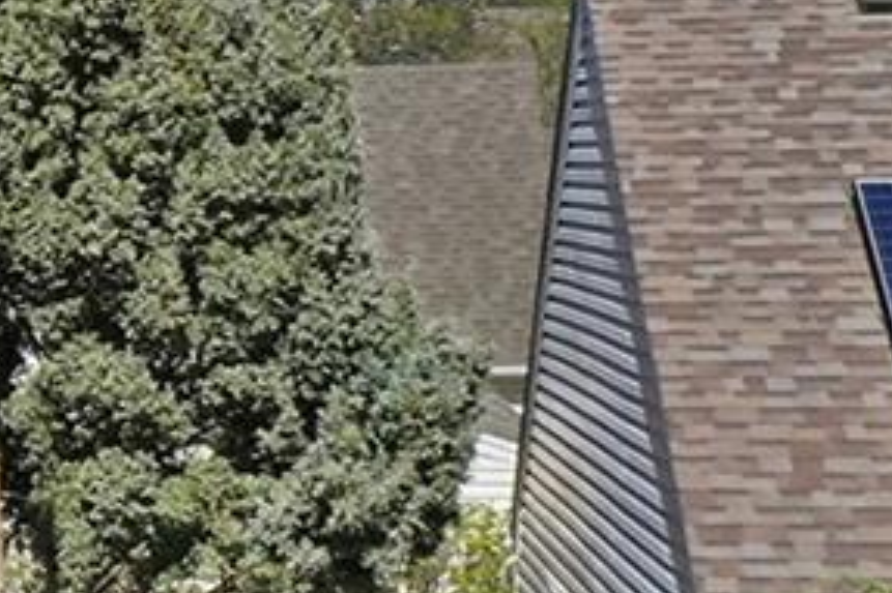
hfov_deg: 11.1
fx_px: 3863
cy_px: 643
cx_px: -1221
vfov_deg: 8.7
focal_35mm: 156
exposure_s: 1/800
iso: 100
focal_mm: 10.3
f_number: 6.3
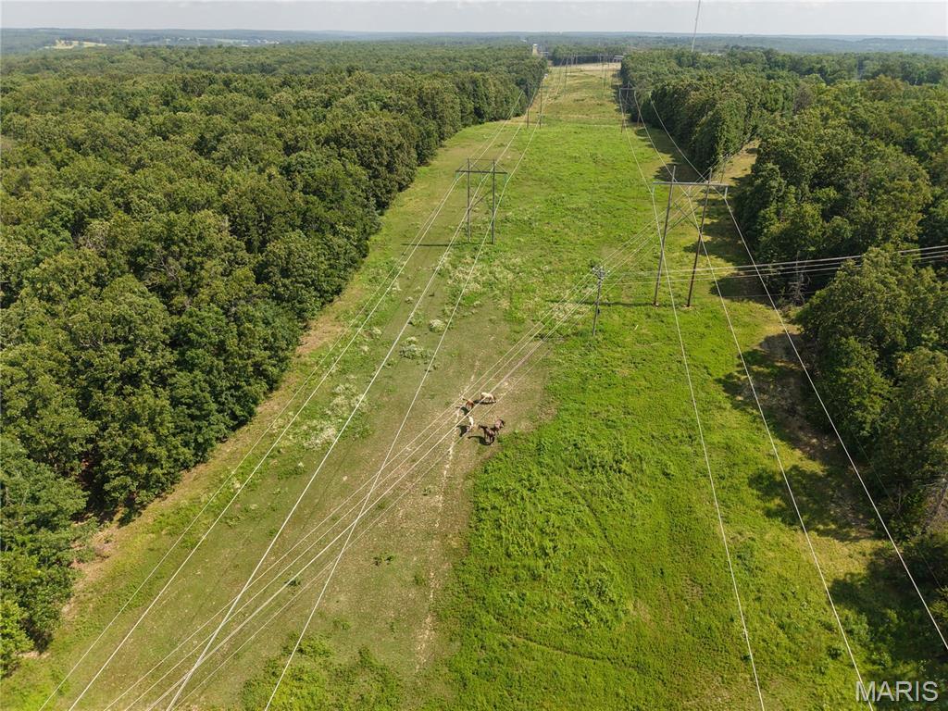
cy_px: 356
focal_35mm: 24
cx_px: 474
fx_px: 657
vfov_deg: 56.8
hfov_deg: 71.6
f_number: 1.8
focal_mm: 8.67
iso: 100
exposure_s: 1/240
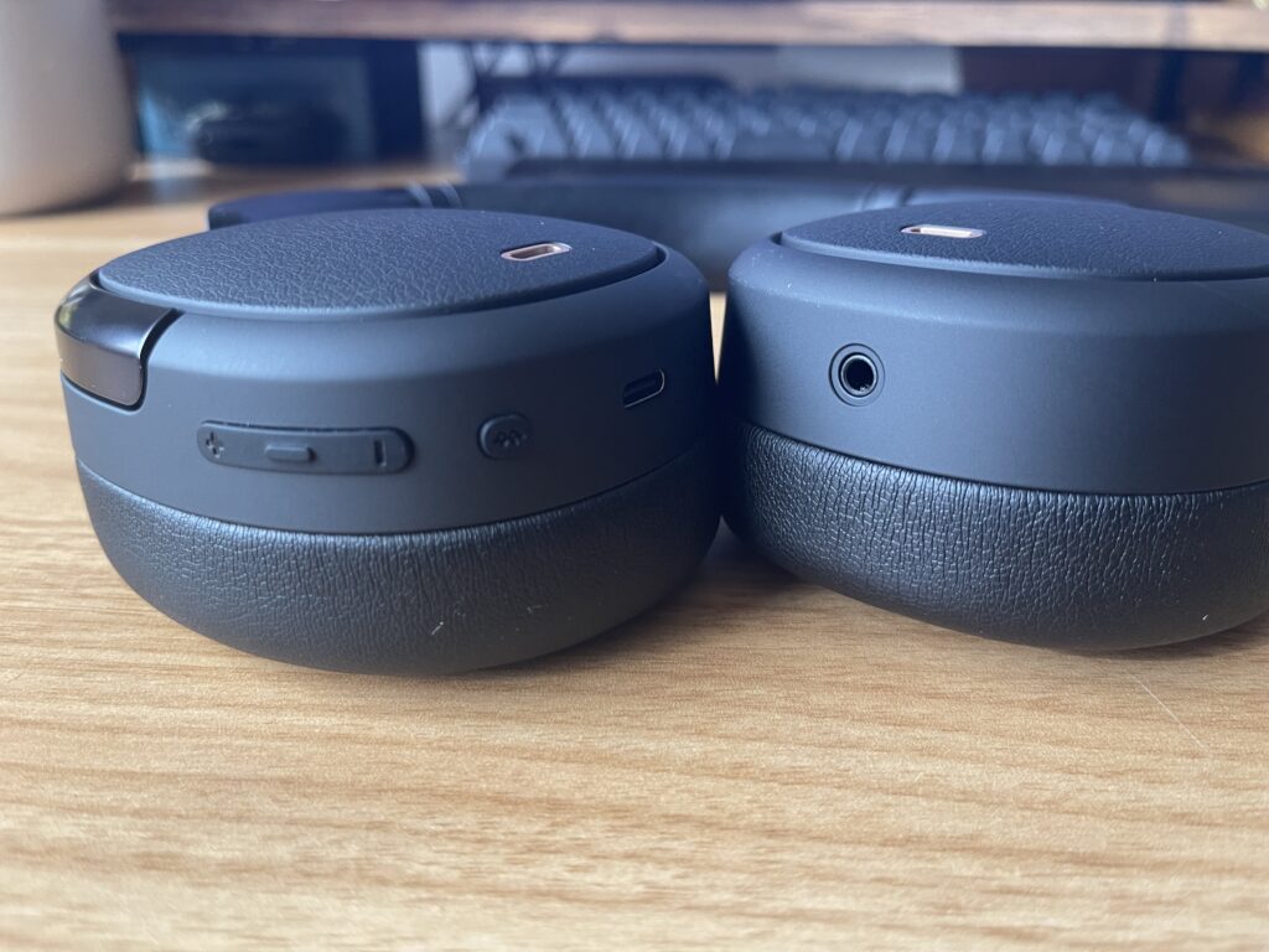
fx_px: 916
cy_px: 476
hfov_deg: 69.4
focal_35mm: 25
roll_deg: -0.2
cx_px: 634
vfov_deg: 54.9
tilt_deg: -25.9
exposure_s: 1/60
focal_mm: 5.1
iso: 250
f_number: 1.6
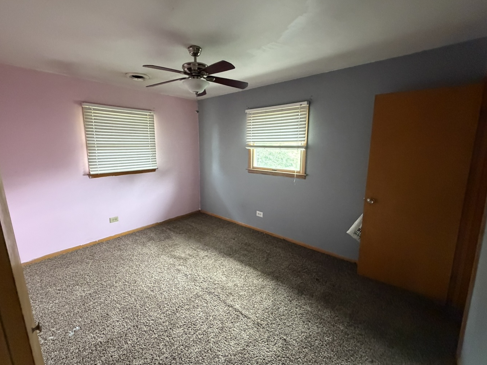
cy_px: 176
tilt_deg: -8.7
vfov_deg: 81.7
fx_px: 211
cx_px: 233
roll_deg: -0.2
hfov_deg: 98.1
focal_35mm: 15
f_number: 2.2
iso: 800
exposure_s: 1/60
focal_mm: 2.22
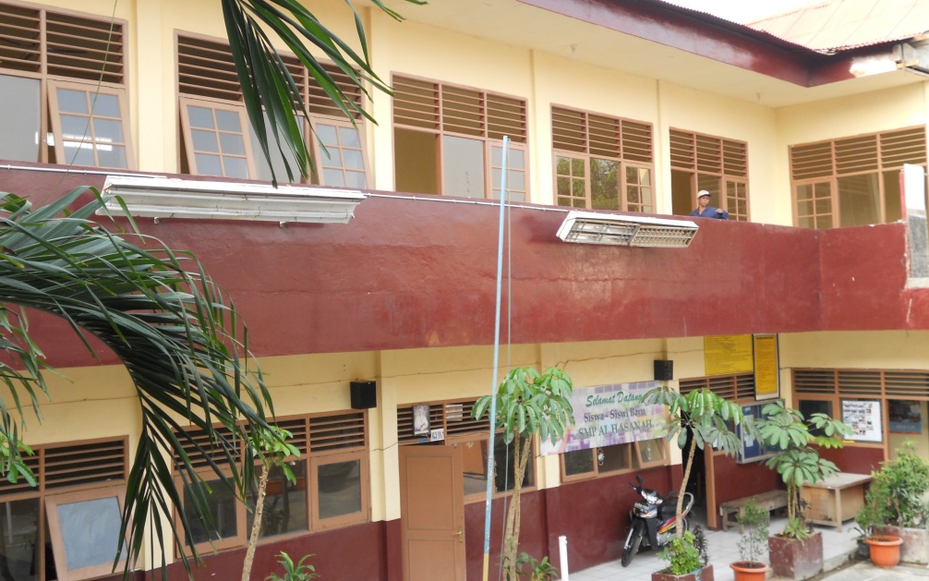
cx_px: 462
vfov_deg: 31.3
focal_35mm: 41
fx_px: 1038
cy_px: 297
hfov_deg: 48.2
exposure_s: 1/60
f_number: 3.9
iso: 80
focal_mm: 6.9
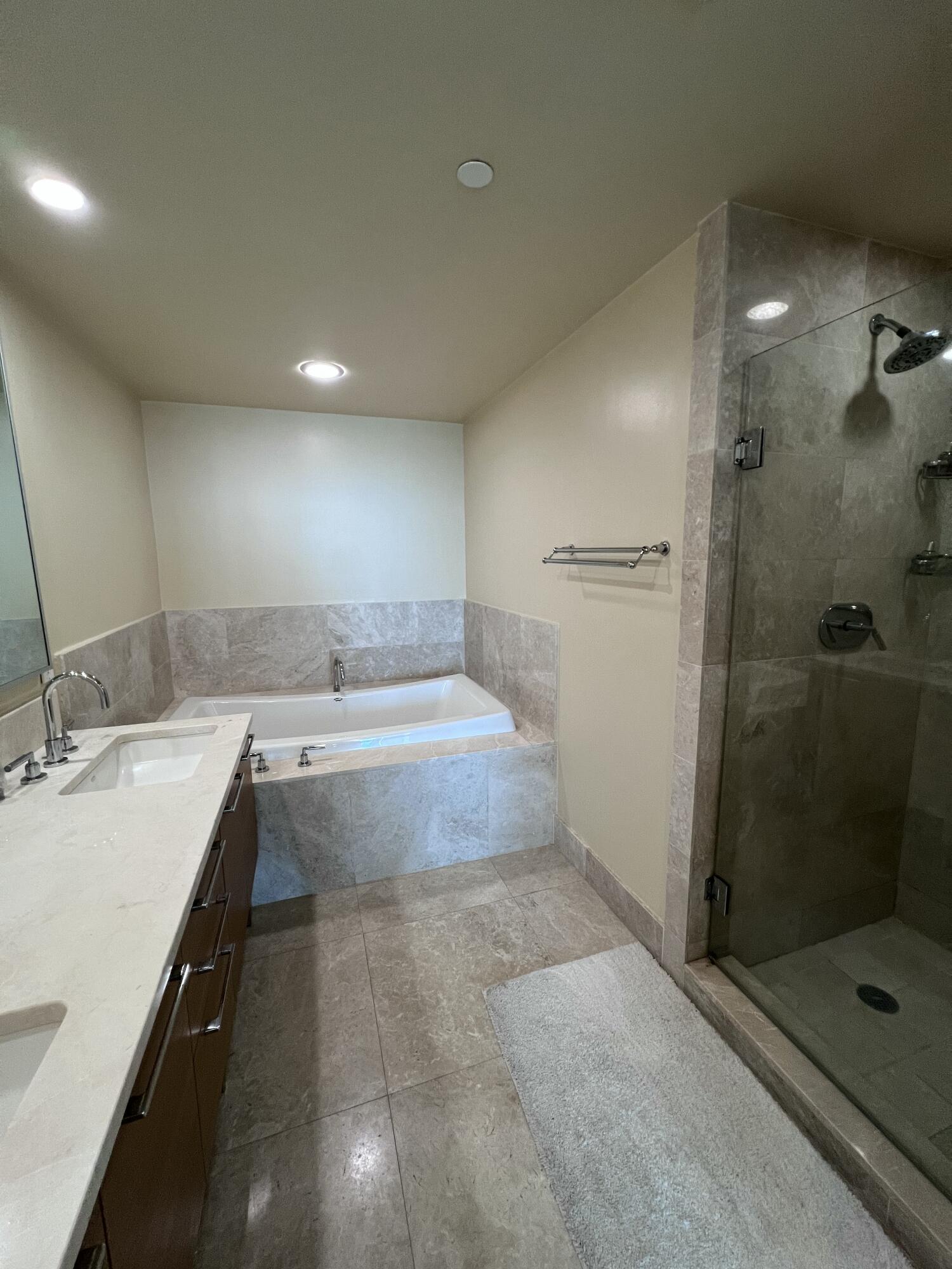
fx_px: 477
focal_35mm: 13
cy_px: 634
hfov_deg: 89.9
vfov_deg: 106.2
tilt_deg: -8.8
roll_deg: +0.6
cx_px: 476
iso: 200
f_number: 1.8
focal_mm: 1.57
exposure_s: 1/120
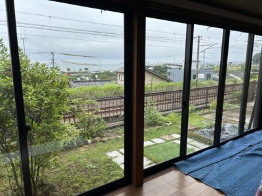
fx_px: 197
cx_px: 131
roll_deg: -0.3
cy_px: 98
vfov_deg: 53.1
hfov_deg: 67.3
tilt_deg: -10.8
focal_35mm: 26
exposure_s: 1/1361
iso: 50
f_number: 1.5
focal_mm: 5.7
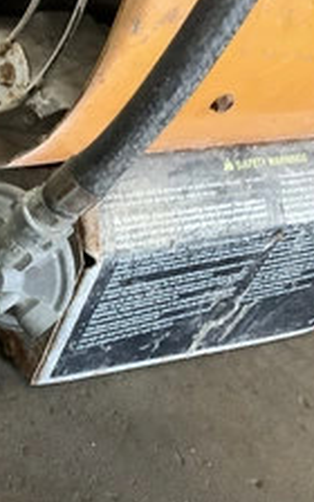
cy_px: 255
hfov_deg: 22.9
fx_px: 753
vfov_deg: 36.9
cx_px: 25
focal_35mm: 55
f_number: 1.8
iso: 250
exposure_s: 1/40
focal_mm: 3
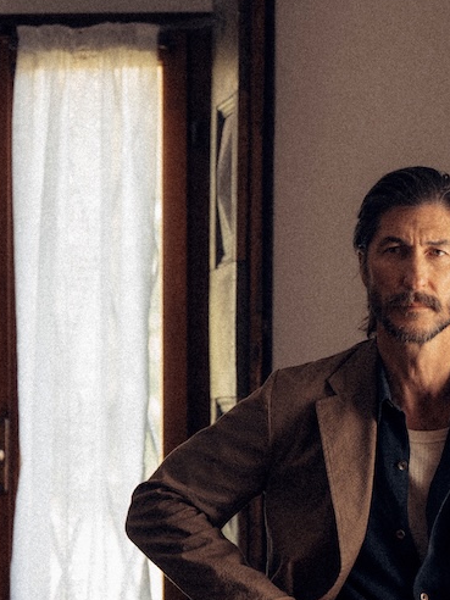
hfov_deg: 7.5
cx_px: 421
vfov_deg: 10.0
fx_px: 3415
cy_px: 626
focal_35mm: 197
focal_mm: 70
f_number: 3.2
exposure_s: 1/200
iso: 800
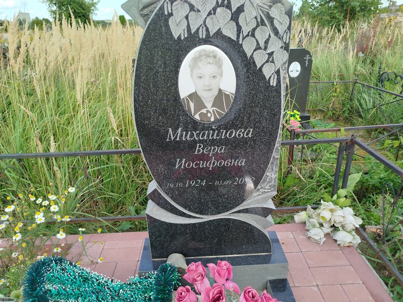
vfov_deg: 56.8
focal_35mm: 24
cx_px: 202
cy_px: 151
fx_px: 279
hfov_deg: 71.6
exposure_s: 1/303
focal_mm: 5.31
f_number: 1.7
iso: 50
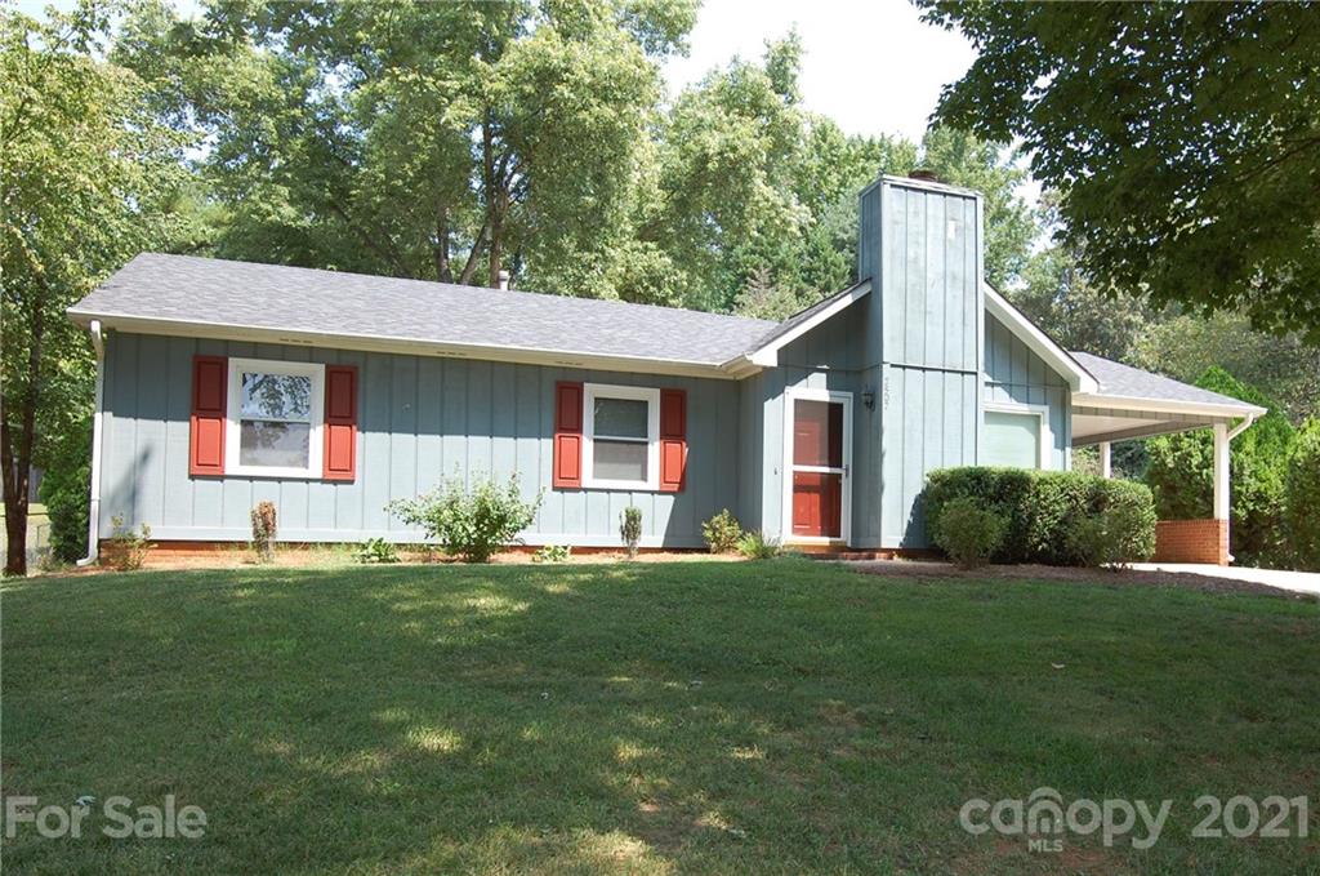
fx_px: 878
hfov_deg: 73.8
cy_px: 438
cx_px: 660
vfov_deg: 53.0
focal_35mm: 24
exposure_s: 1/160
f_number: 6.3
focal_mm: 16
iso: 200
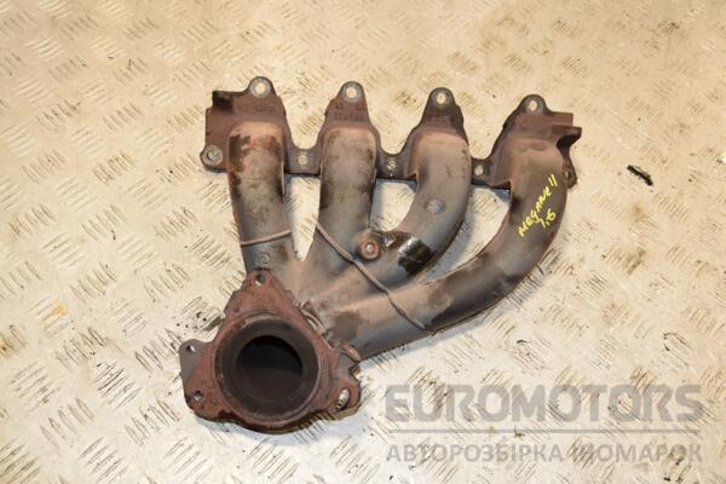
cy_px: 242
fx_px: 756
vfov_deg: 35.5
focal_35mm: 38
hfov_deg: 51.3
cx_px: 363
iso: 800
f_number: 8
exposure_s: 1/200
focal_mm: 25
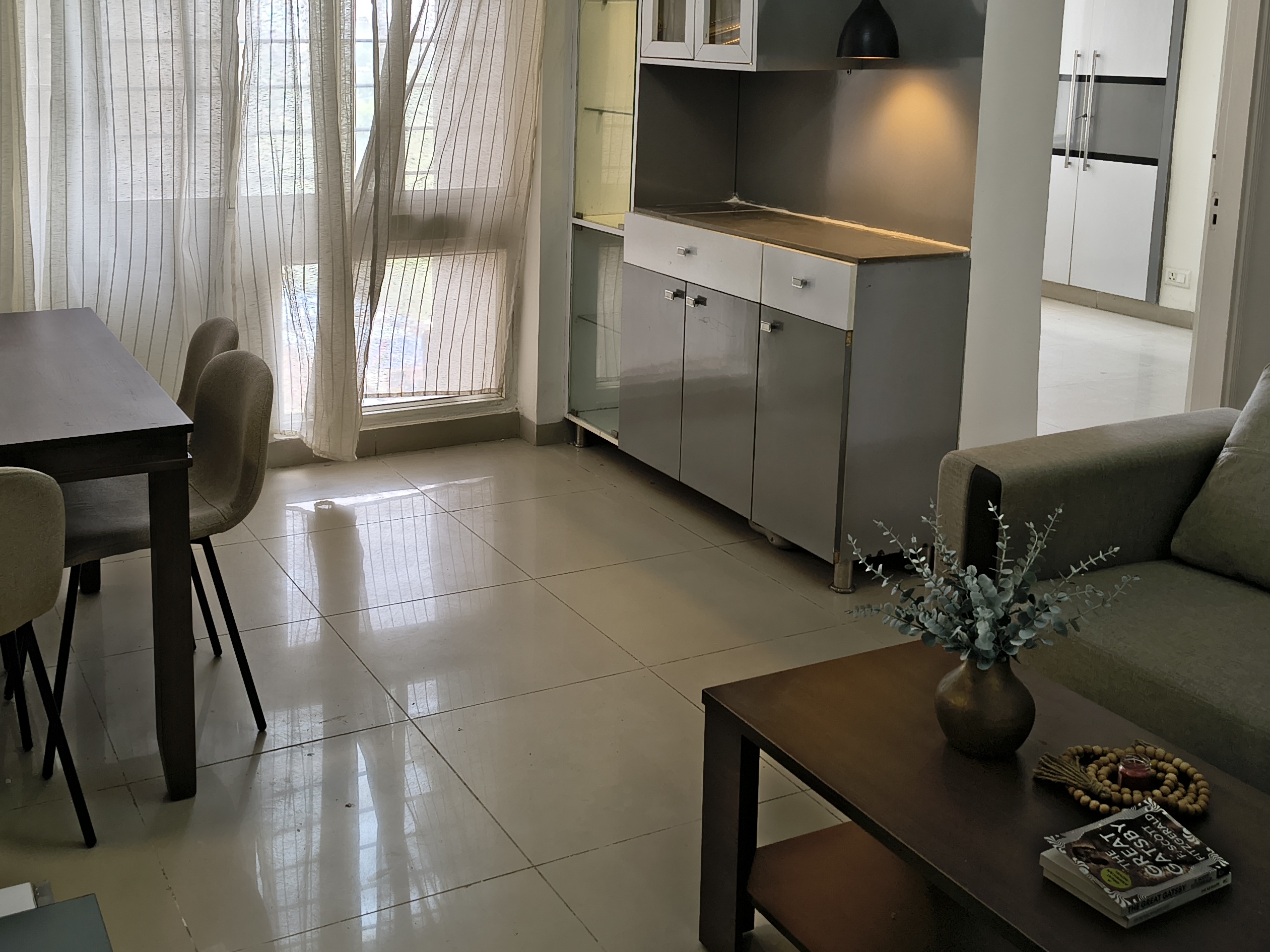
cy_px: 285
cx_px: 535
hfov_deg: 47.7
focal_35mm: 39
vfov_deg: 36.3
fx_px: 1431
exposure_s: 1/100
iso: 181
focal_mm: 5.56
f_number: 1.8
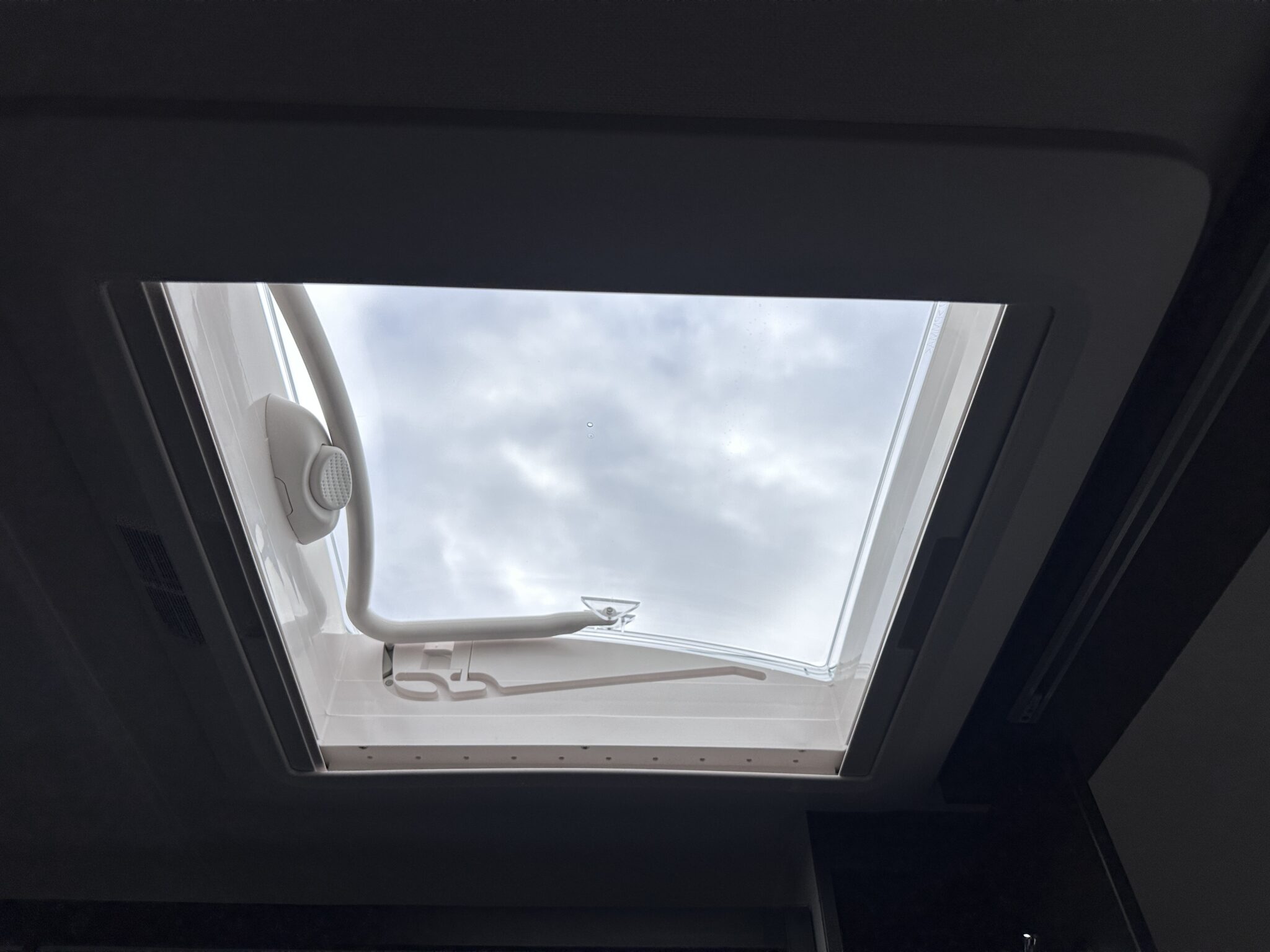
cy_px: 476
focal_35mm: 24
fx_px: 881
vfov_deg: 56.8
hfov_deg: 71.6
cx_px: 635
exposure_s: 1/3597
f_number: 1.78
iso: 80
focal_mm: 6.86
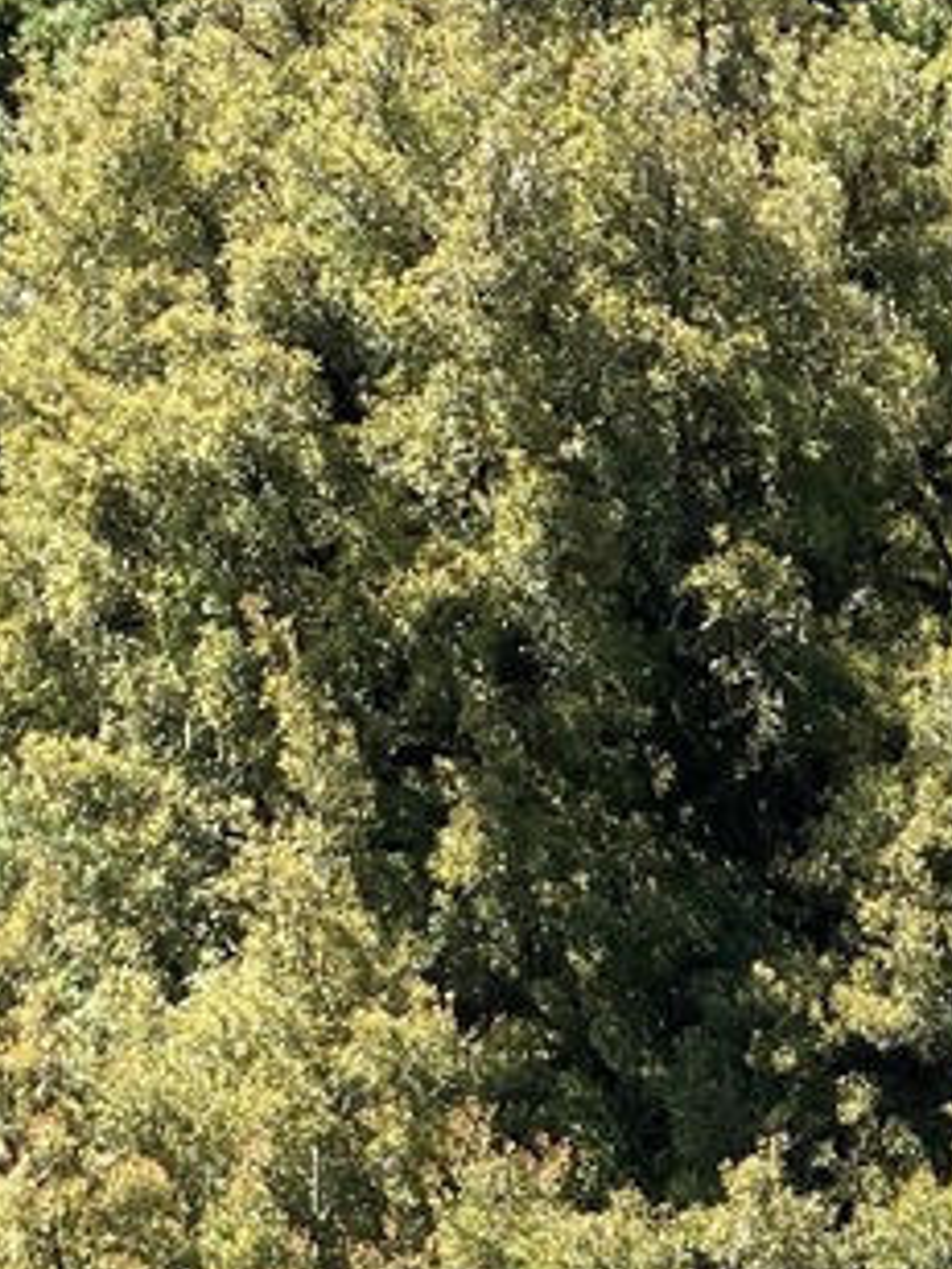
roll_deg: -2.8
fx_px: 4437
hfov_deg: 10.9
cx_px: 2048
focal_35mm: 121
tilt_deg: -1.5
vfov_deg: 14.9
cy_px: 2021
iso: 20
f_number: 1.8
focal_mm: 3.99
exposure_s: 1/458
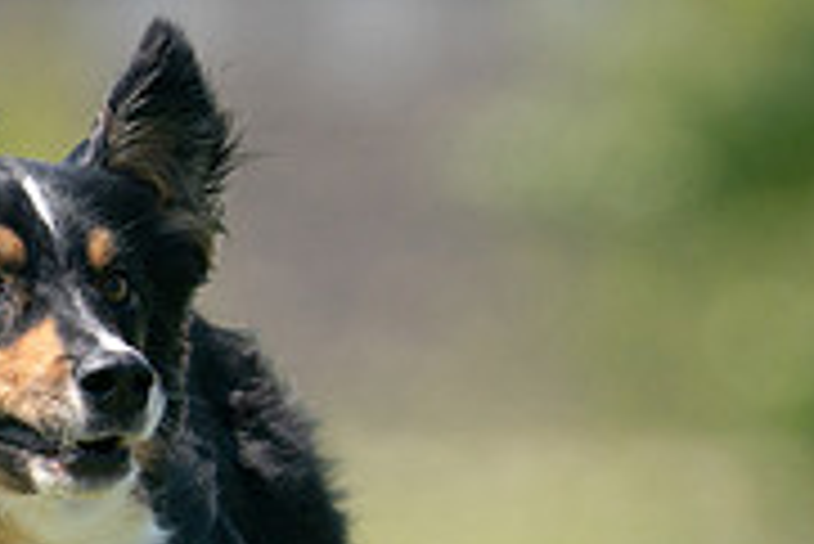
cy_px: 829
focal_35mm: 1866
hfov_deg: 1.1
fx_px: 42225
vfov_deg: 0.7
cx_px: 594
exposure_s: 1/4000
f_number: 6.3
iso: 1250
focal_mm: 582
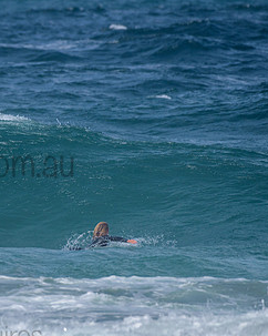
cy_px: 121
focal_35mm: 1103
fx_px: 10947
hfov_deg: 1.4
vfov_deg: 1.8
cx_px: -102
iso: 110
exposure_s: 1/2000
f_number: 5.6
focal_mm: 500
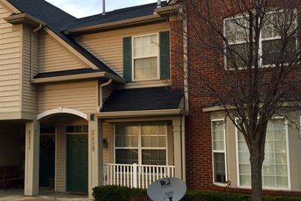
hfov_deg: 40.6
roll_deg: -0.7
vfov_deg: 28.6
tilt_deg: +6.0
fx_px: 393
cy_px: 111
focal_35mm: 47
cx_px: 73
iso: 40
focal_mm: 4.15
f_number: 2.2
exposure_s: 1/120
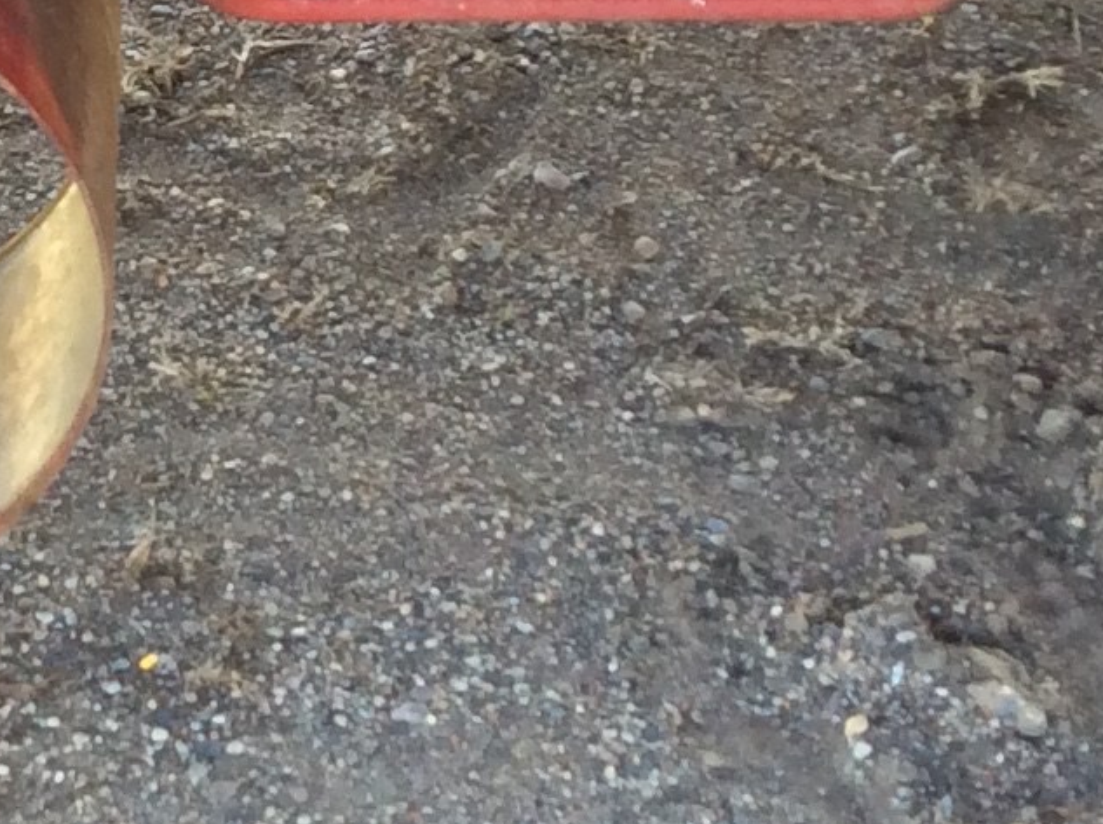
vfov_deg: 10.8
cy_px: -503
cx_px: -103
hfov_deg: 14.7
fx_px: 4169
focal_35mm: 131
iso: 40
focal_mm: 3.3
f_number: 2.4
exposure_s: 1/60
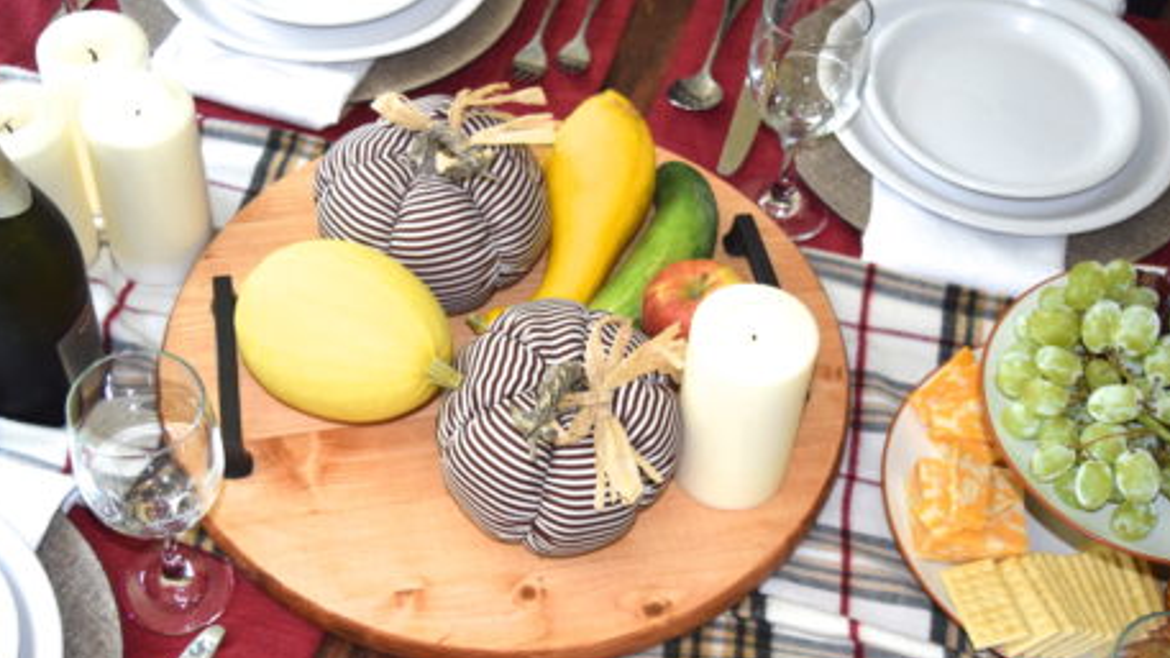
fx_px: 1706
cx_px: 538
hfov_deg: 37.8
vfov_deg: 21.8
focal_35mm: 55
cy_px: 403
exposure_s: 1/200
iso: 1600
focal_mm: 32
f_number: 4.5
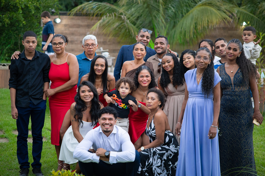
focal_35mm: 89
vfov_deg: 15.4
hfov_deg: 22.9
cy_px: 88
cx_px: 128
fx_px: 655
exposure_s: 1/250
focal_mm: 56
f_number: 1.7
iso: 400
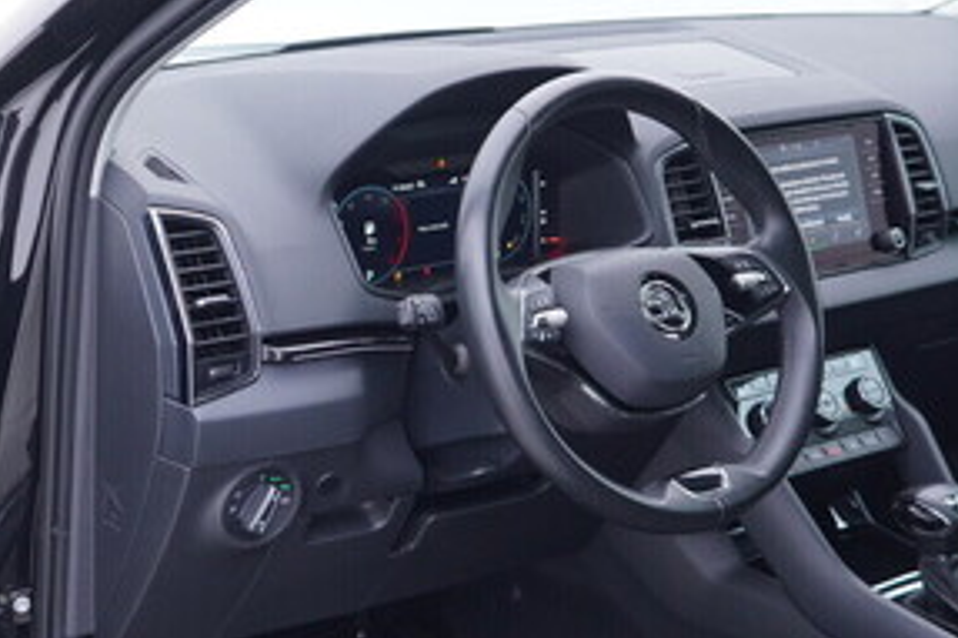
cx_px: 210
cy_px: 396
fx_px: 1835
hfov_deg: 28.7
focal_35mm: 69
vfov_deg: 19.7
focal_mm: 24
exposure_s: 1/40
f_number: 2.8
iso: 200
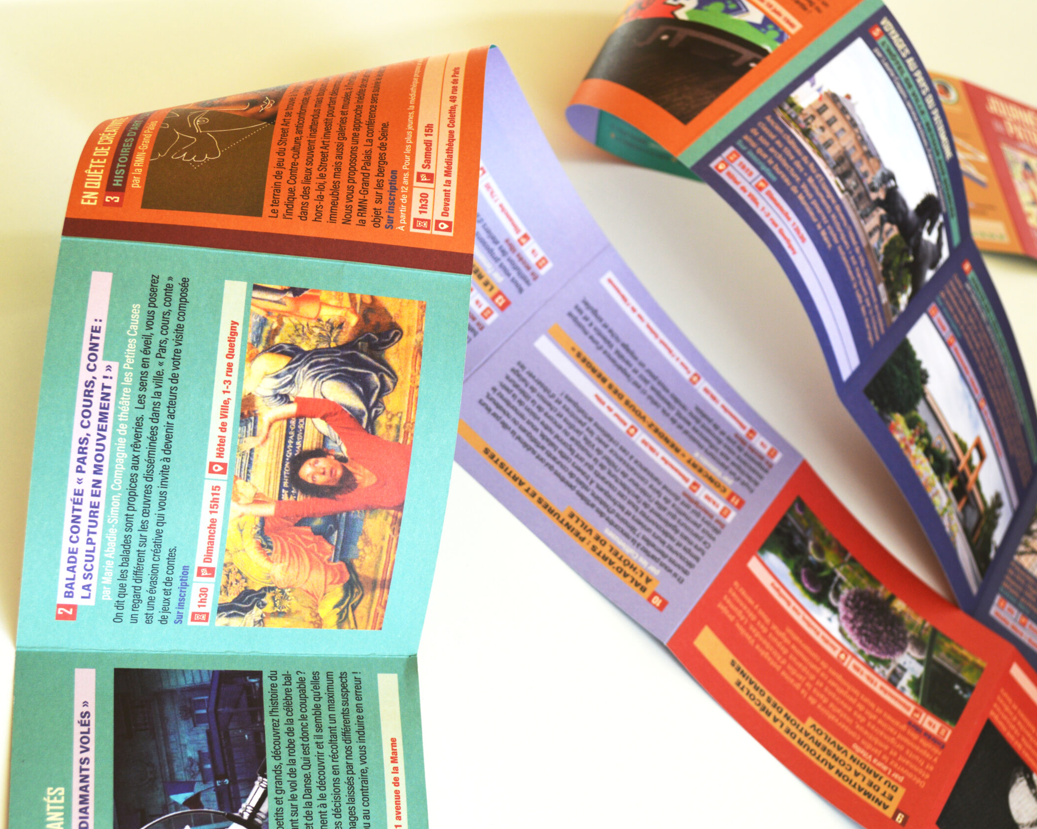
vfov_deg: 27.6
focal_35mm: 55
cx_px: 573
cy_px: 413
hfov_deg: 34.1
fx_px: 1688
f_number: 5.6
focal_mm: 32
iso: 140
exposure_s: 1/125
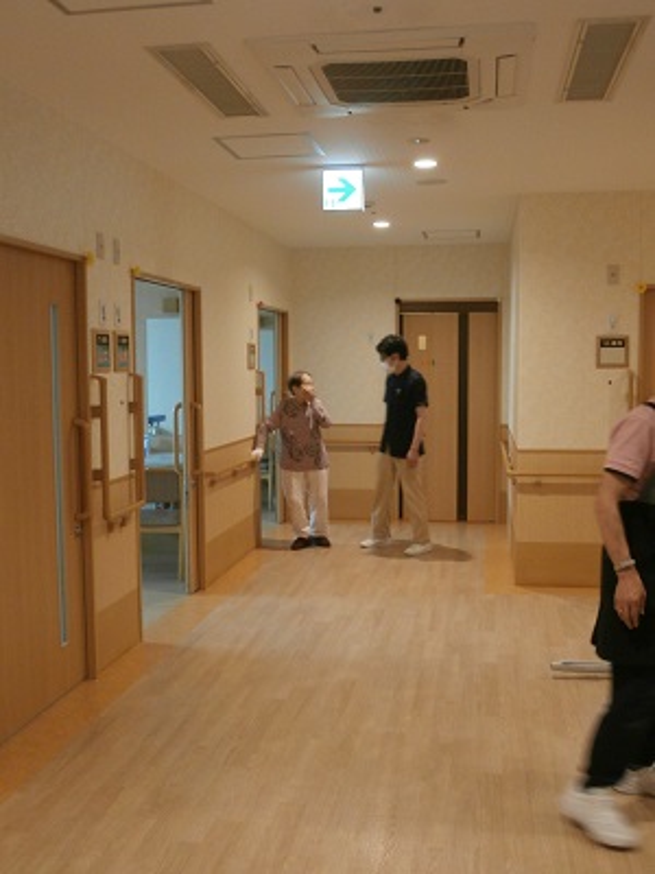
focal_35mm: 38
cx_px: 328
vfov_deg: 49.0
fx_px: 959
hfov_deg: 37.7
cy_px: 437
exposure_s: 1/25
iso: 400
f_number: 3.9
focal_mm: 6.67
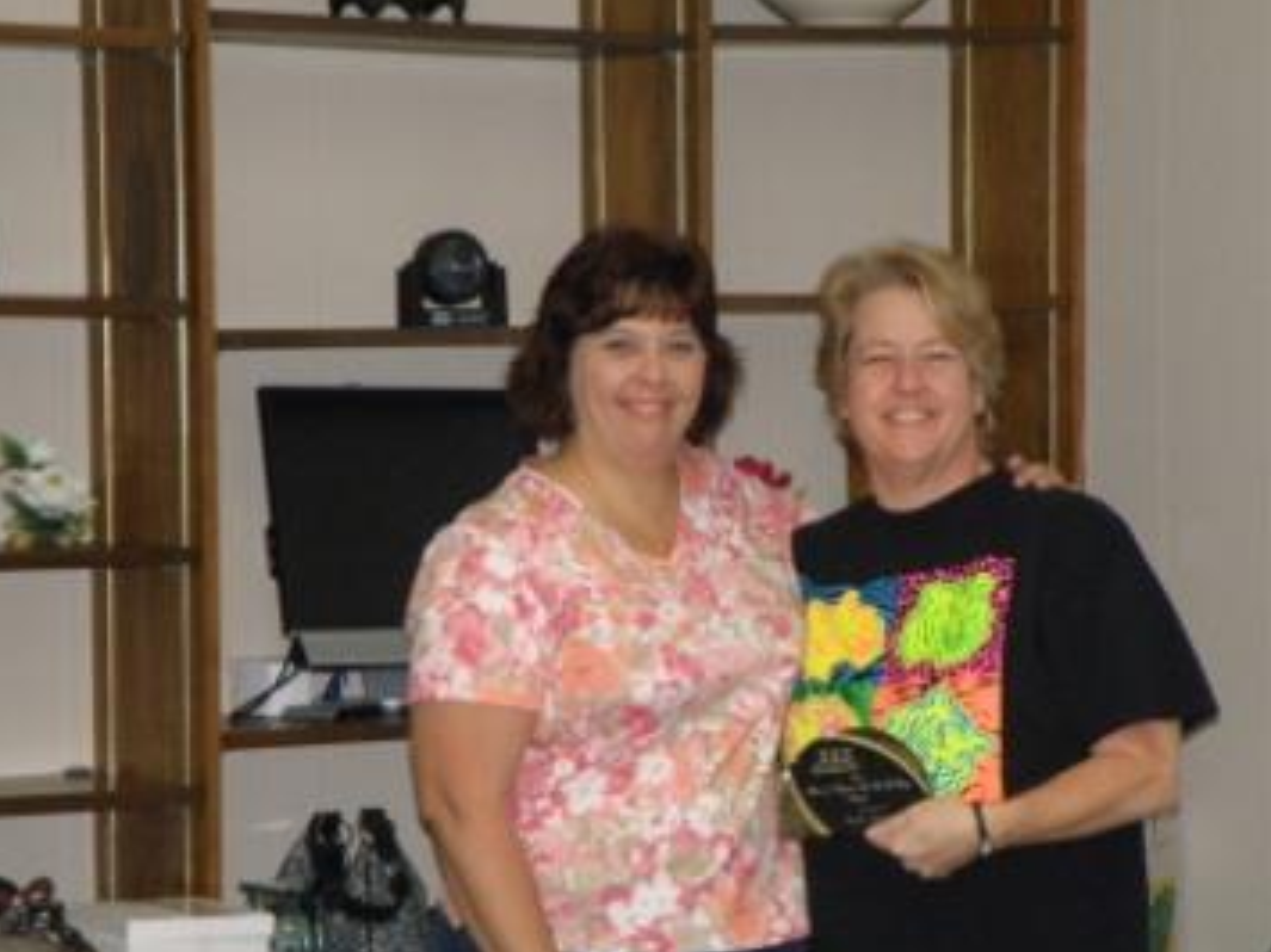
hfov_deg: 11.7
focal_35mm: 169
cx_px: 734
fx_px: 6203
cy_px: 562
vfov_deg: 8.8
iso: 400
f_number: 4.3
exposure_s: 1/125
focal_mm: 23.89
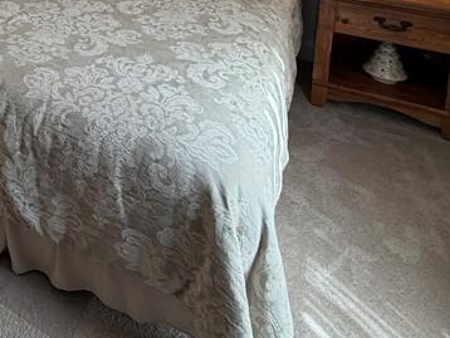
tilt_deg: -9.9
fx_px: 520
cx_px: -40
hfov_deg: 38.9
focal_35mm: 40
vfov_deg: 28.5
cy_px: -117
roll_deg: +3.3
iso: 160
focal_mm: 2.22
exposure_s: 1/120
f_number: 2.2
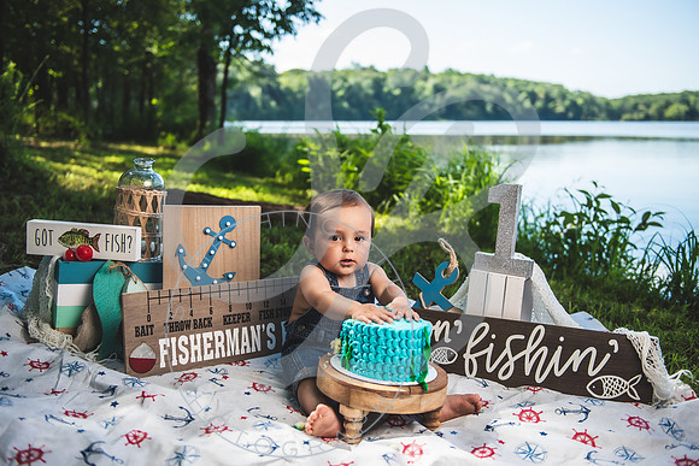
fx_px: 706
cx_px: 336
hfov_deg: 52.6
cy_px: 232
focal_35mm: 36
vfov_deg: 36.5
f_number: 2.8
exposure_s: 1/640
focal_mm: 34
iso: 100
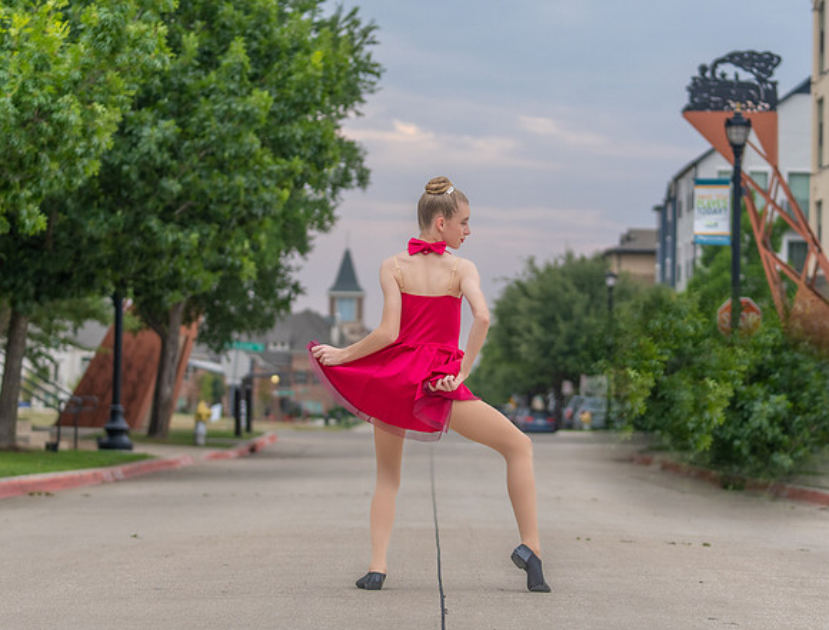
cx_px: 430
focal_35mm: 109
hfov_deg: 17.9
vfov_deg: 13.6
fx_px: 2633
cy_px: 341
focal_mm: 70
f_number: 2.8
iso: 200
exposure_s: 1/320
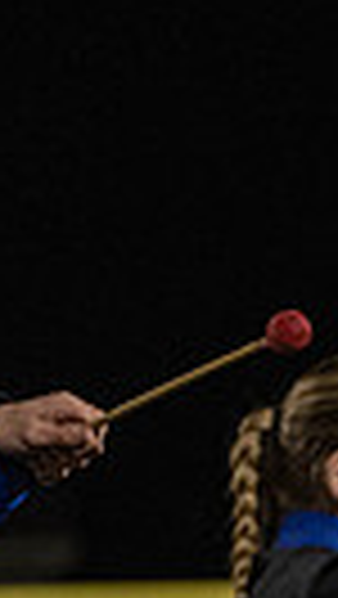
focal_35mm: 610
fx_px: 9701
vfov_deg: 3.5
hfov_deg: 2.0
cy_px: 557
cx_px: -422
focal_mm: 95
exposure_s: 1/500
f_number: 2.8
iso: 4000
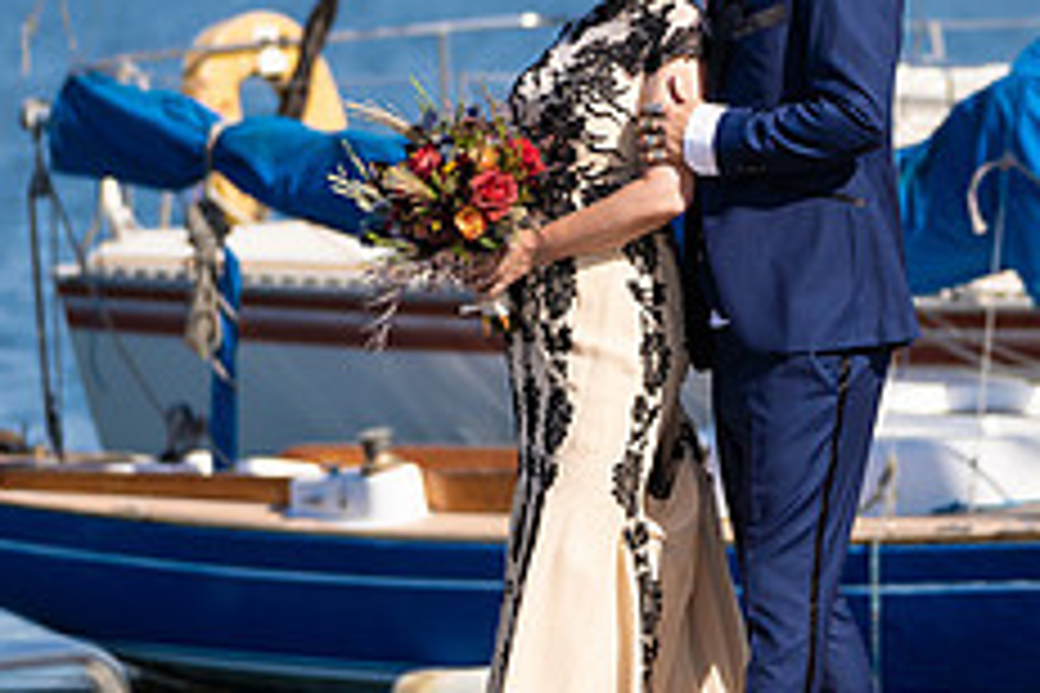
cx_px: 671
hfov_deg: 6.7
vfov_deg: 4.5
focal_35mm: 306
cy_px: 200
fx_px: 8839
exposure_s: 1/5000
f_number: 2.8
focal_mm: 122
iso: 200
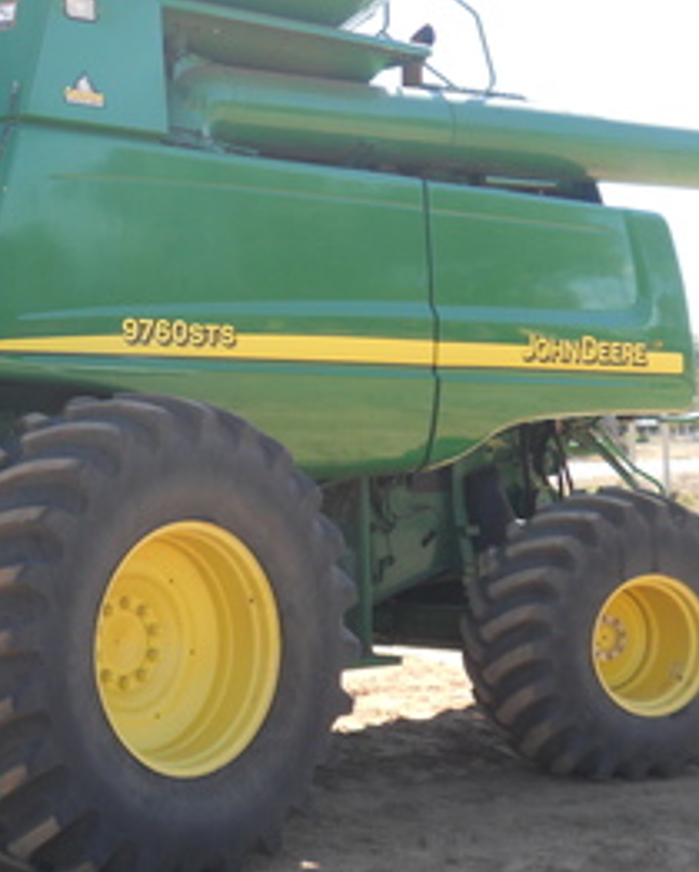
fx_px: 1989
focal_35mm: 77
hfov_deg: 19.4
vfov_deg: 24.7
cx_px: 23
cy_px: 359
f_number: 3.9
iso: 80
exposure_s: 1/200
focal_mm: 6.9
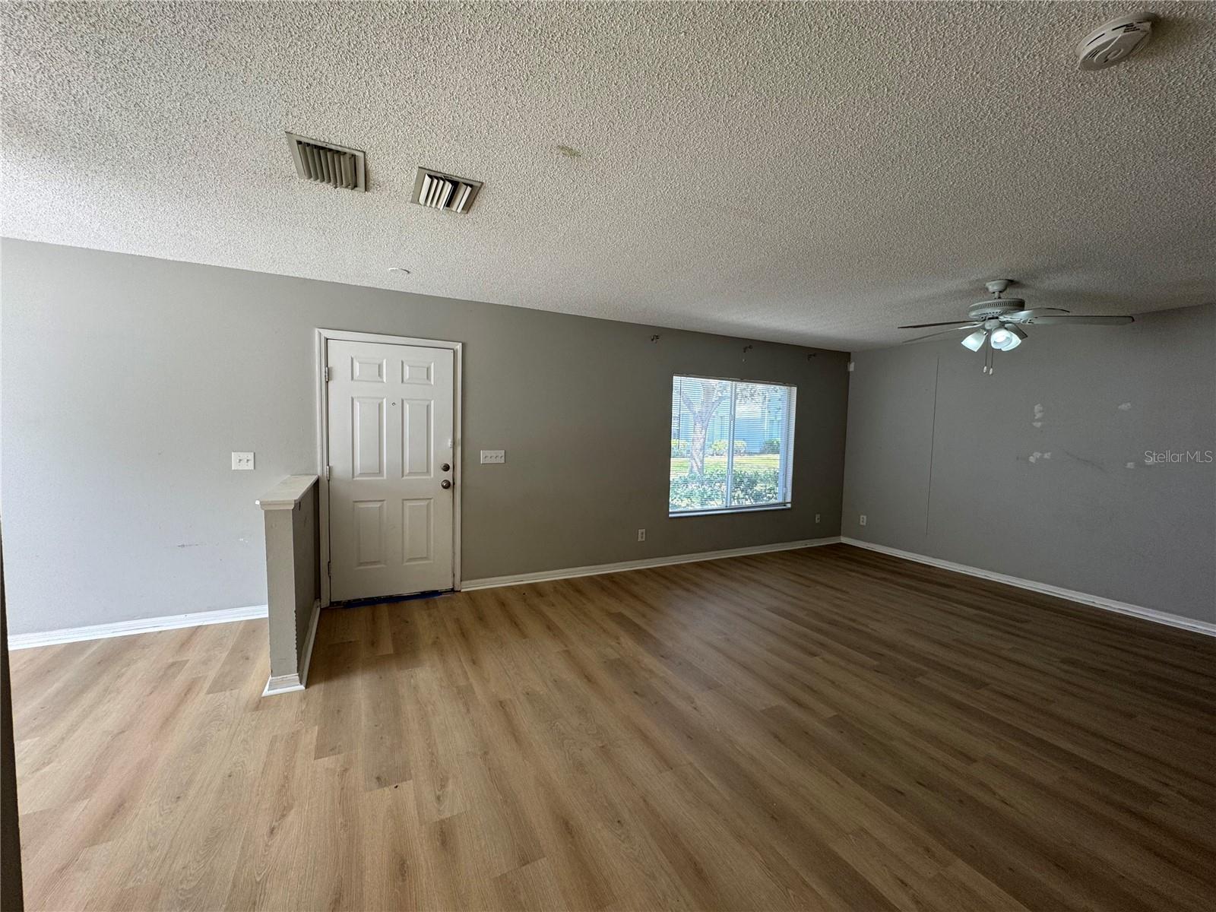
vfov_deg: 85.7
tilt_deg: -3.6
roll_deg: -1.2
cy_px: 456
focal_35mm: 14
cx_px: 608
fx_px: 492
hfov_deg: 102.1
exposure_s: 1/120
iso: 80
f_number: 2.2
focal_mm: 2.22
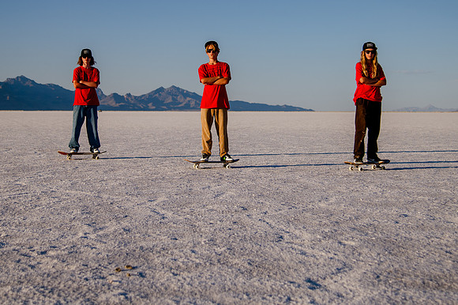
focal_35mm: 67
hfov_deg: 30.1
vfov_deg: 20.2
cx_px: 208
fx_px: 852
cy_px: 86
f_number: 4
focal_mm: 46
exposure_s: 1/3200
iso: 200
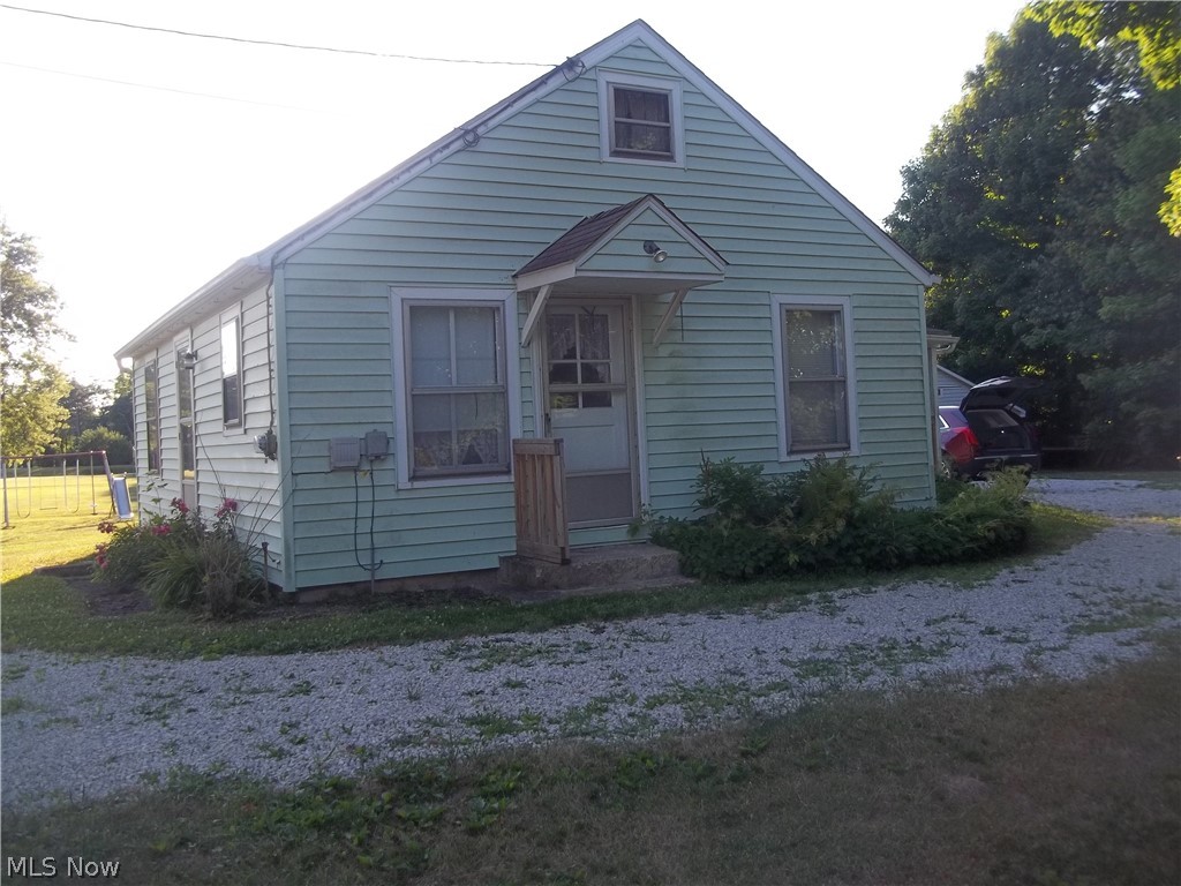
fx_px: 1092
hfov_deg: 56.8
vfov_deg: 44.2
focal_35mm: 32
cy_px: 443
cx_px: 590
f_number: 2.9
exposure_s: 1/200
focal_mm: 5.7
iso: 64
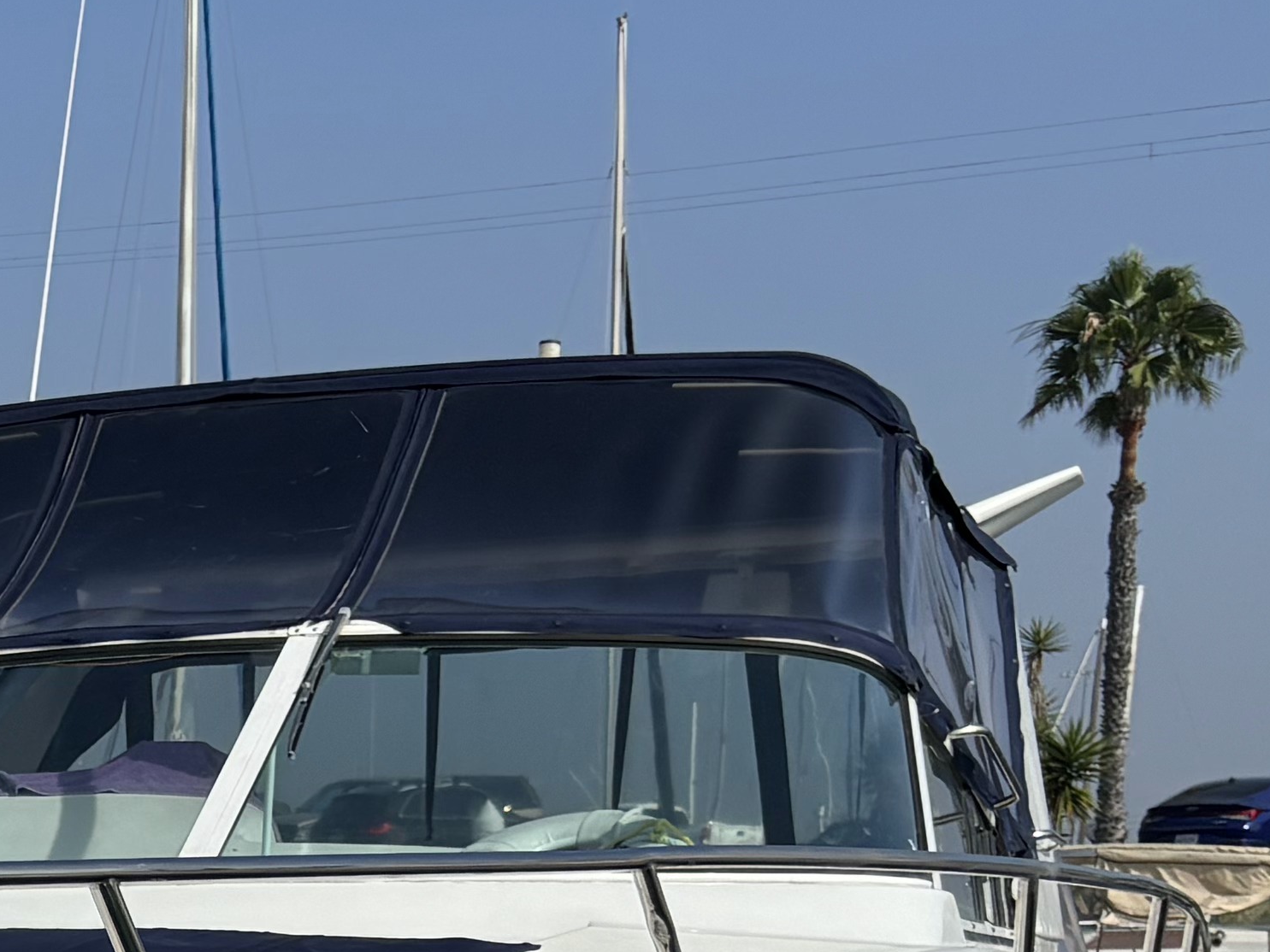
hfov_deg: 17.4
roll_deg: +0.2
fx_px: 3669
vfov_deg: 13.5
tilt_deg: -10.8
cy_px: 1602
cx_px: -710
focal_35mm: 100
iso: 50
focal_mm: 5.96
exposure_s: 1/8333
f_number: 1.6
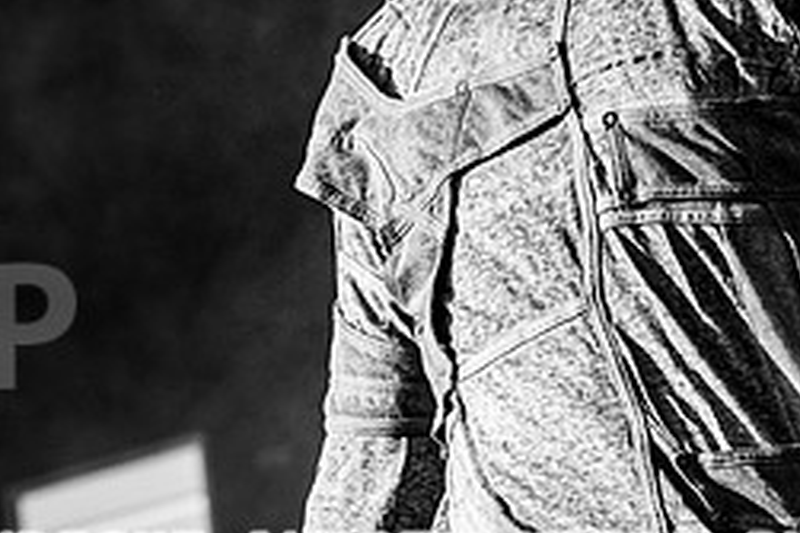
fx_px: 8972
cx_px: 428
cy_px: -266
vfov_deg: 3.4
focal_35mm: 404
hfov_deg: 5.1
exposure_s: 1/800
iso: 800
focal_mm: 116
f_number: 4.5
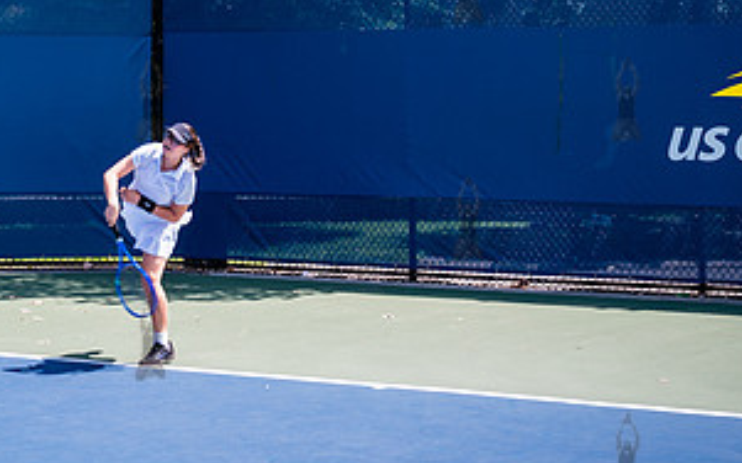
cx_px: 148
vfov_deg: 12.1
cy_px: 99
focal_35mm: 108
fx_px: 2184
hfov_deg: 19.1
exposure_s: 1/320
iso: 100
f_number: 4
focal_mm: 55
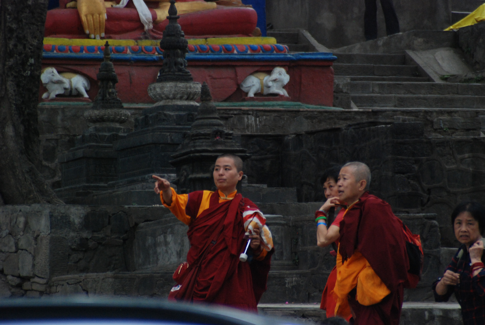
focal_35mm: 300
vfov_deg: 4.6
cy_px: 162
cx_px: 242
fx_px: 4047
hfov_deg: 6.9
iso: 1000
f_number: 5.6
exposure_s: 1/500
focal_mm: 200
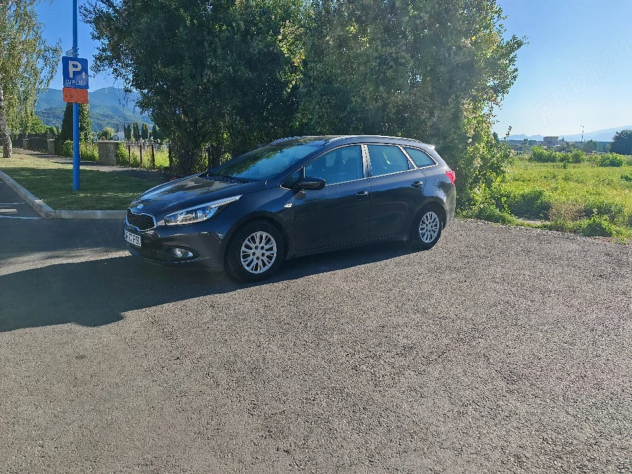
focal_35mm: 24
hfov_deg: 71.6
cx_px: 316
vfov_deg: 56.8
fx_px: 438
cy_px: 237
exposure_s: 1/10000
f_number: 2
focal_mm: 6.83
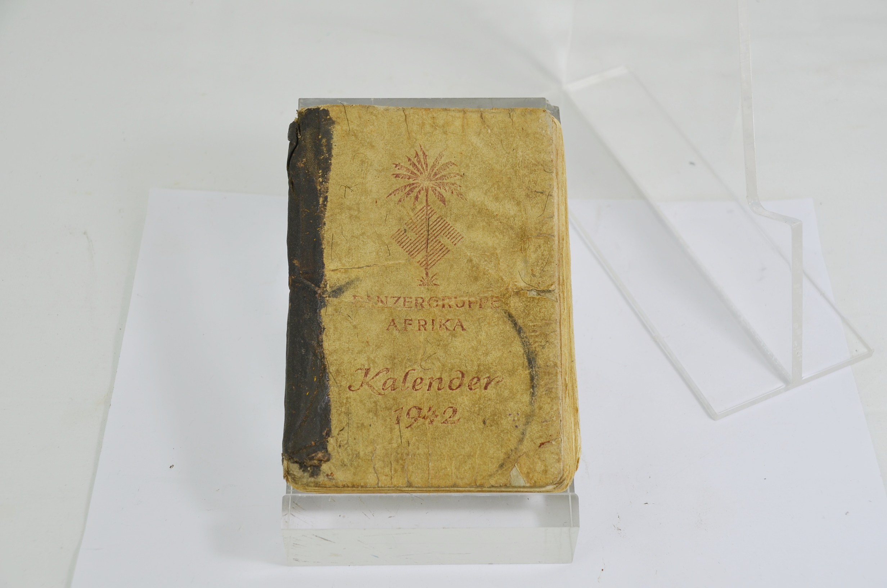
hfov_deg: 37.9
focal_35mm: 52
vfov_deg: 25.6
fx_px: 1291
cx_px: 444
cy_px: 294
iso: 200
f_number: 6.3
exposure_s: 1/160
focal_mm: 35
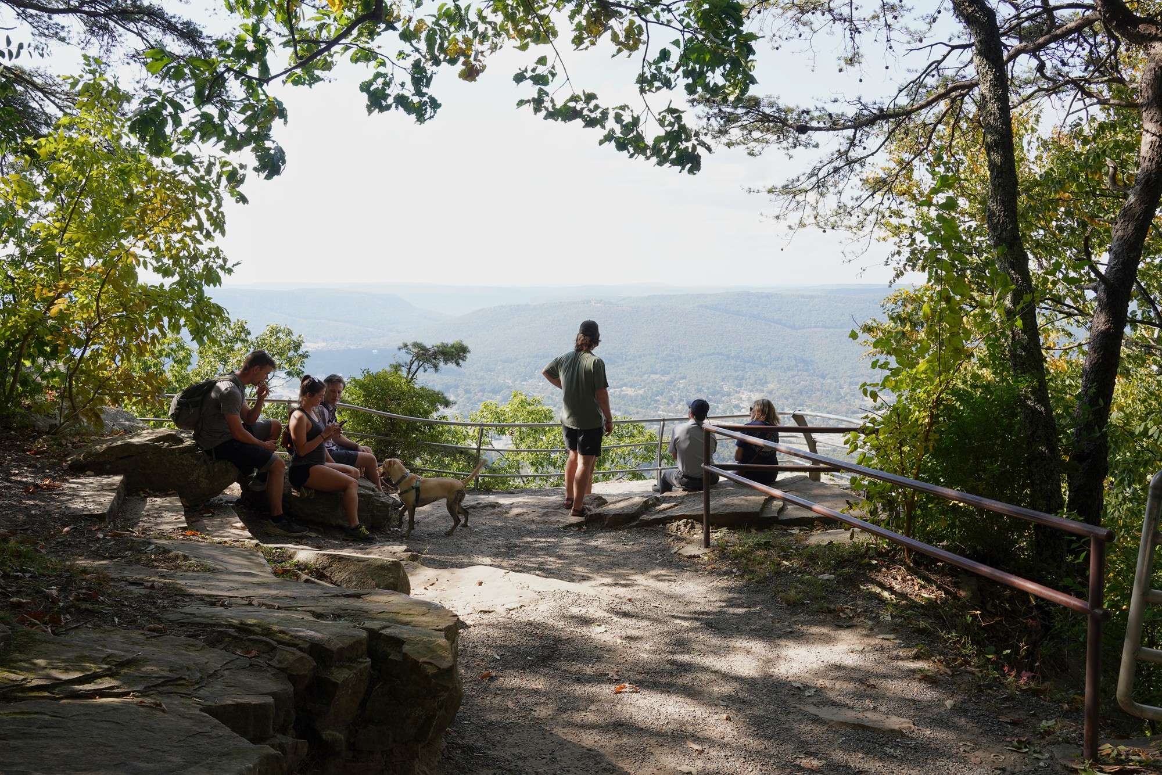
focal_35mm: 28
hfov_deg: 65.5
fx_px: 904
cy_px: 388
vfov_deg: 46.4
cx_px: 581
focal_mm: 28
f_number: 13
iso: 320
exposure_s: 1/100
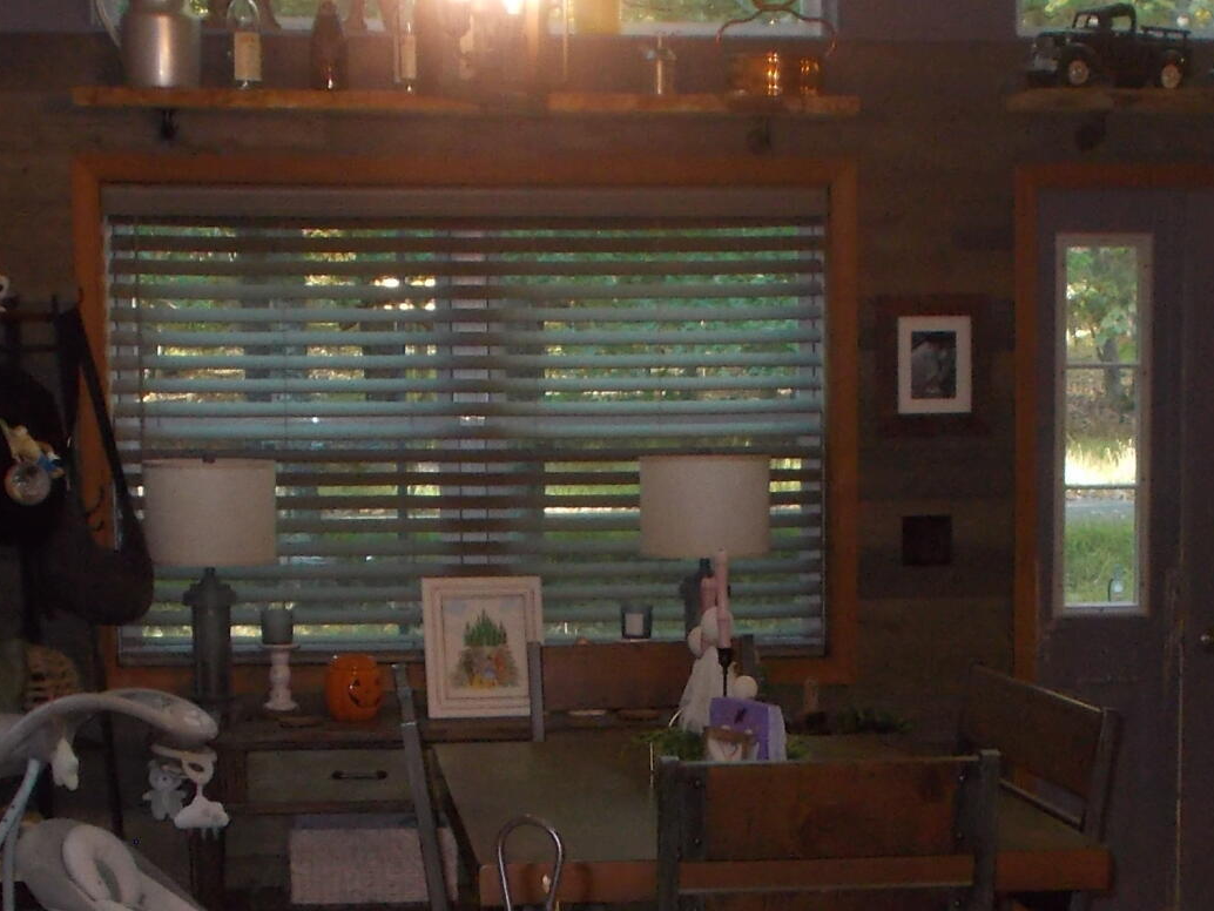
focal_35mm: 87
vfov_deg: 16.7
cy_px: 879
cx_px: 701
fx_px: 3052
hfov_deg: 22.5
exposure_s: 1/25
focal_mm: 5.3
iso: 200
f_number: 3.4
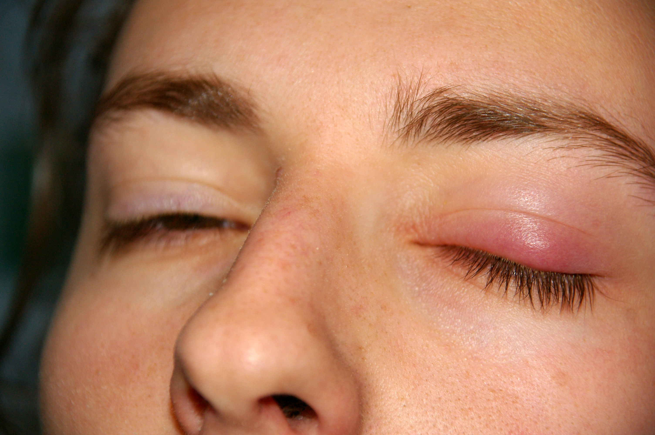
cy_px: 218
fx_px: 3408
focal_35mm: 188
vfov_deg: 7.3
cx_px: 328
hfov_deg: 11.0
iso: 400
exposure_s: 1/160
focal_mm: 125
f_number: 5.6
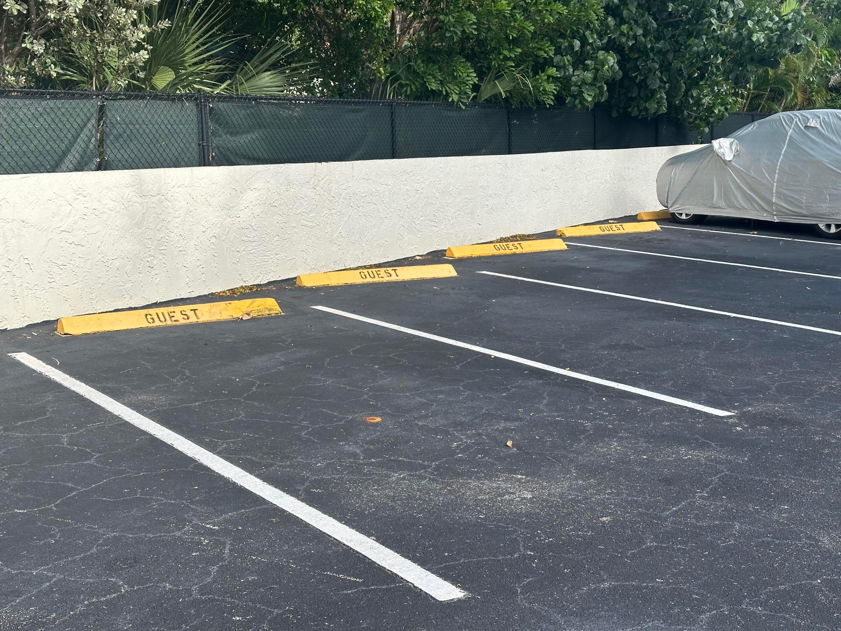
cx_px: 420
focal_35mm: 48
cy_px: 316
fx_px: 1166
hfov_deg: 39.7
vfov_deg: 30.3
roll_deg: +0.8
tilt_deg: -7.5
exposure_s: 1/1030
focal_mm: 6.86
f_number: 1.78
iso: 64
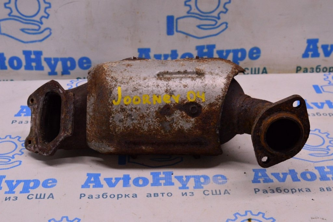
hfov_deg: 33.4
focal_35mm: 60
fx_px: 555
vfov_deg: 22.6
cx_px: 166
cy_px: 111
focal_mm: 40
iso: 1600
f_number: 8
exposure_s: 1/125
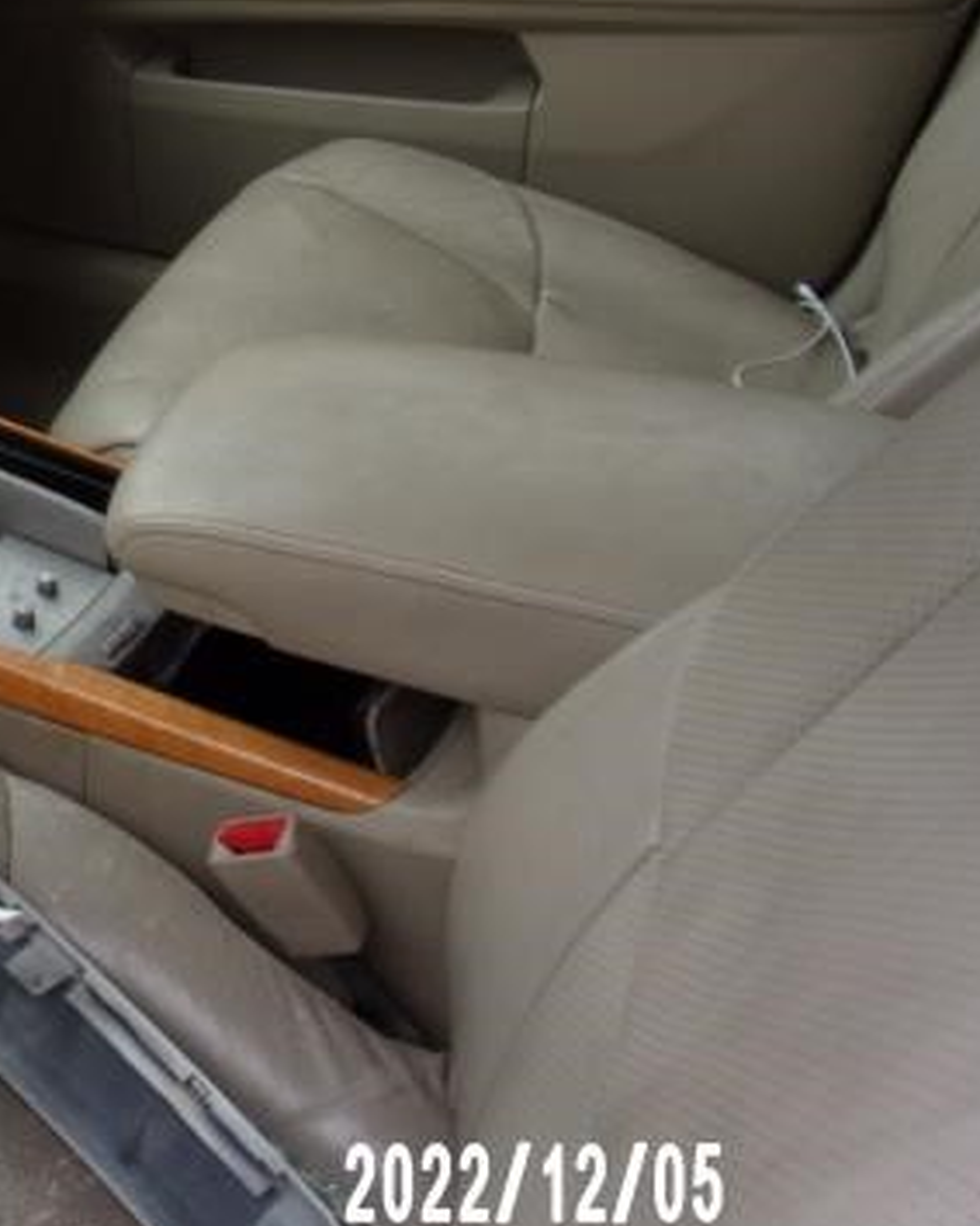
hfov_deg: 25.2
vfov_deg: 34.9
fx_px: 1922
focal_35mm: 53
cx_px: -253
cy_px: 374
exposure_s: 1/85
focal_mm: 4.3
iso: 80
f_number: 3.3
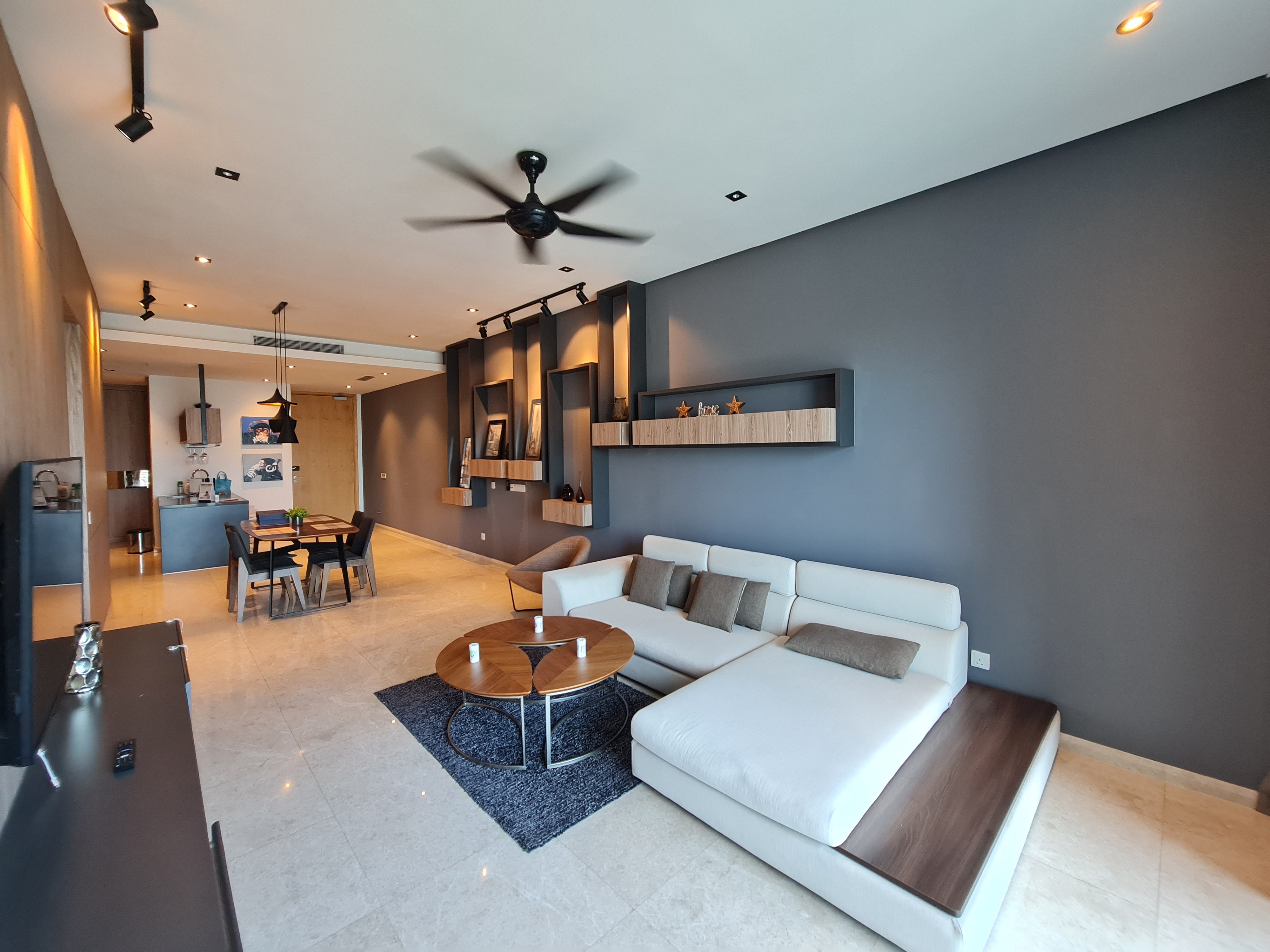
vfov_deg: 89.9
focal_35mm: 13
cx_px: 635
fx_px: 477
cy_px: 476
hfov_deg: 106.2
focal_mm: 2.2
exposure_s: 1/50
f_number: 2.2
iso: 160
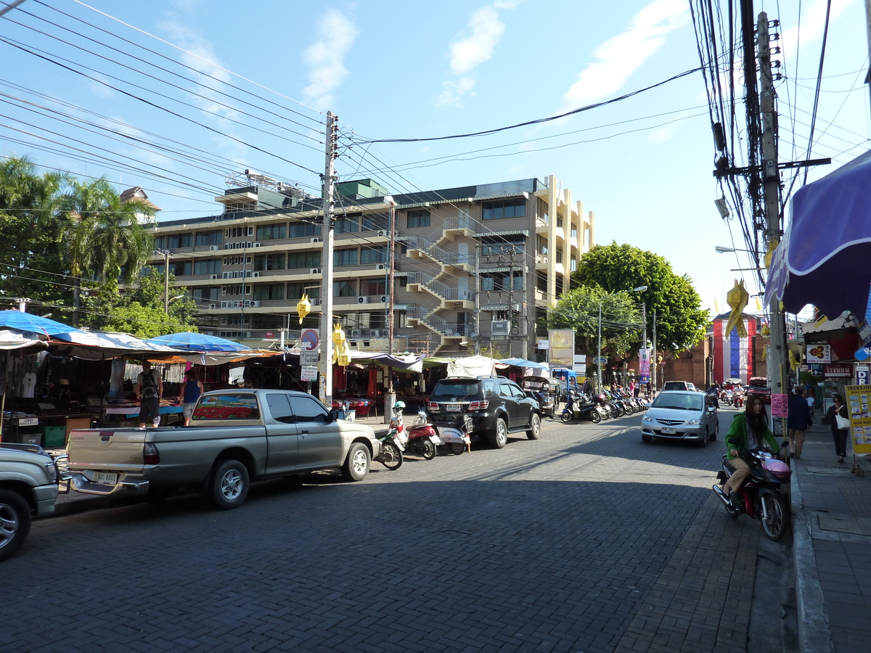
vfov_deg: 54.9
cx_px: 436
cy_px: 326
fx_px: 629
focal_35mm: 25
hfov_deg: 69.4
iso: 125
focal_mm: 4.1
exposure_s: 1/320
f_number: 4
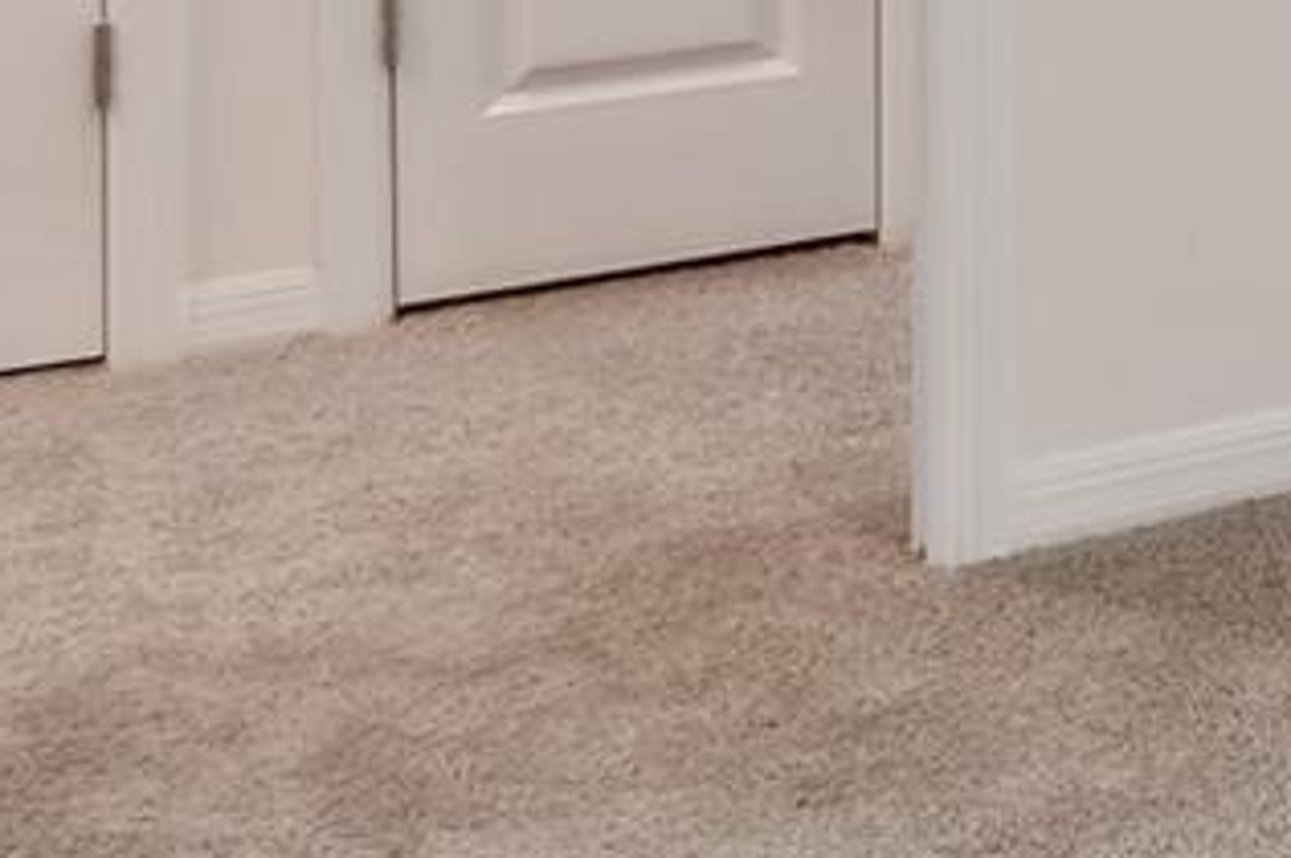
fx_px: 2723
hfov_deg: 17.6
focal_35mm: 76
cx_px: 2660
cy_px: -797
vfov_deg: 15.0
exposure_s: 1/5
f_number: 7.1
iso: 100
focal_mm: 10
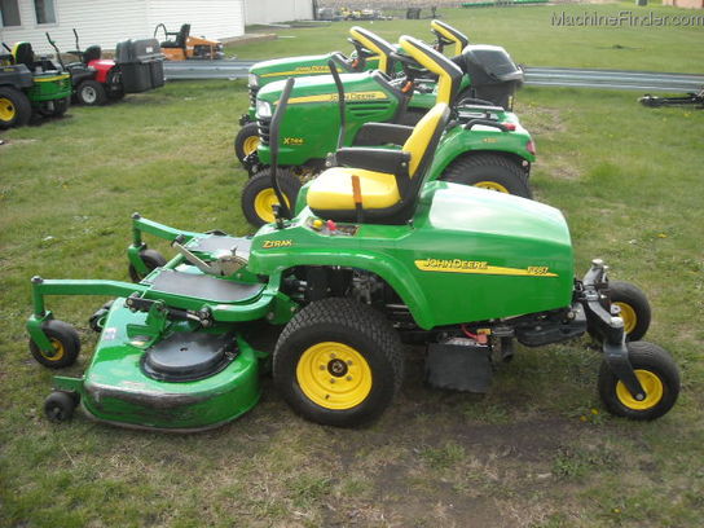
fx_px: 712
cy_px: 264
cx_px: 352
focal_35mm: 35
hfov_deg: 52.6
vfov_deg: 40.7
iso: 64
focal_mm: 5.7
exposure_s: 1/272
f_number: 2.8
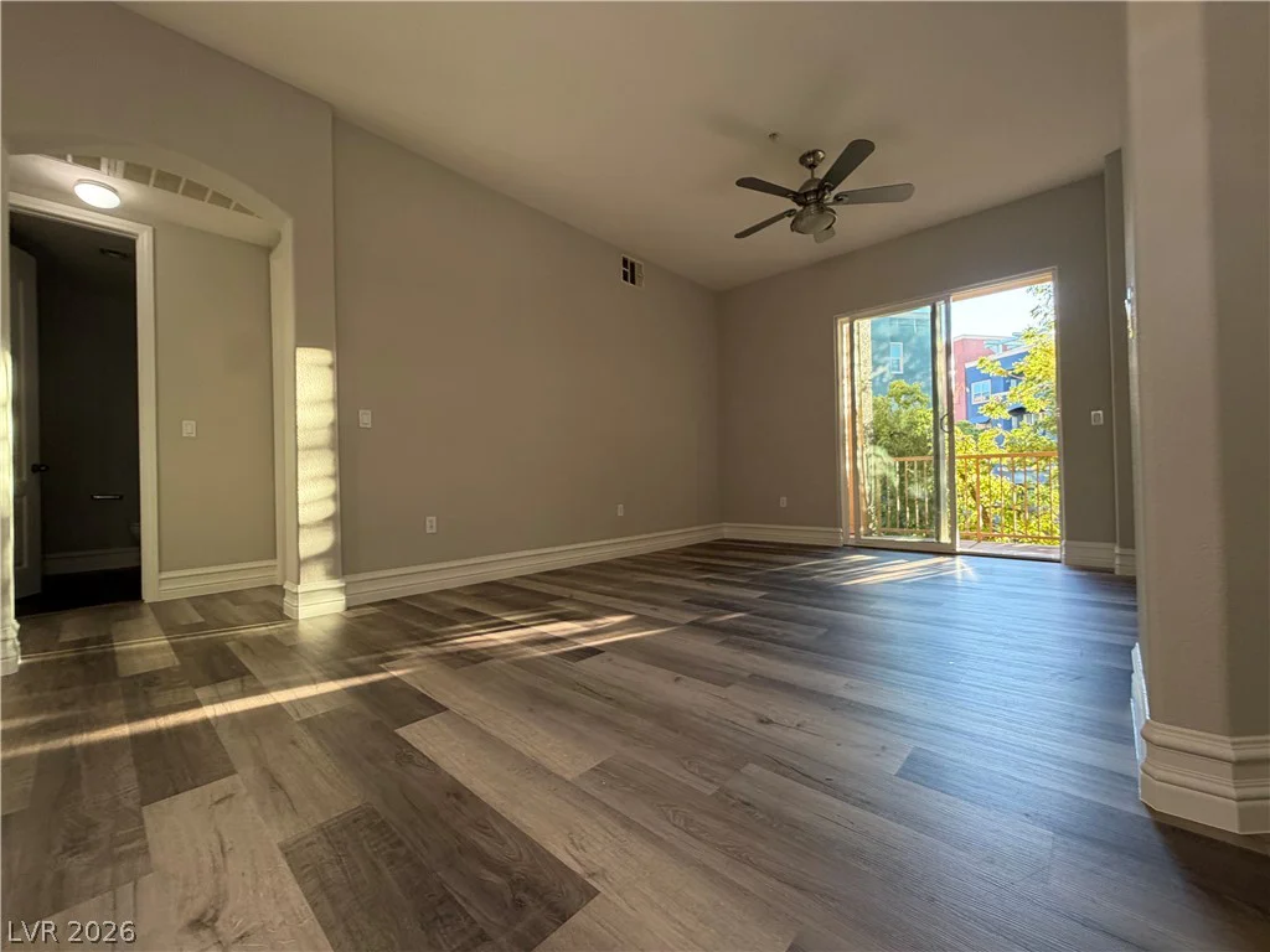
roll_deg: +1.1
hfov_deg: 102.1
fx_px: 514
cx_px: 635
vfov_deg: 85.7
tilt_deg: +0.1
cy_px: 476
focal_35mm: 14
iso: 160
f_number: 2.2
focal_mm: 2.22
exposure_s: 1/60
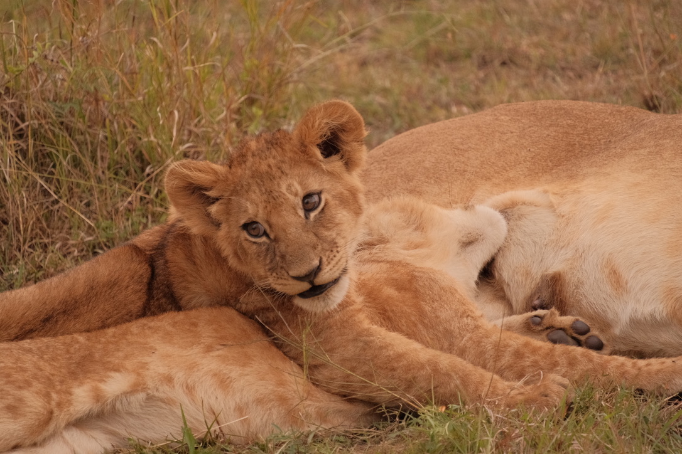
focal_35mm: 415
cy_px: 227
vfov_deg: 3.3
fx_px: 7861
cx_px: 341
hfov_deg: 5.0
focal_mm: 276.9
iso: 2000
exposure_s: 1/400
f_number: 6.3
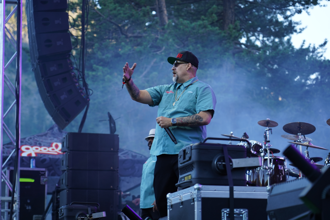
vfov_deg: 13.0
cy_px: 110
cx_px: 165
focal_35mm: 105
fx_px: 962
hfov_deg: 19.5
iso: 250
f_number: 4
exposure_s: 1/160
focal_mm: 105
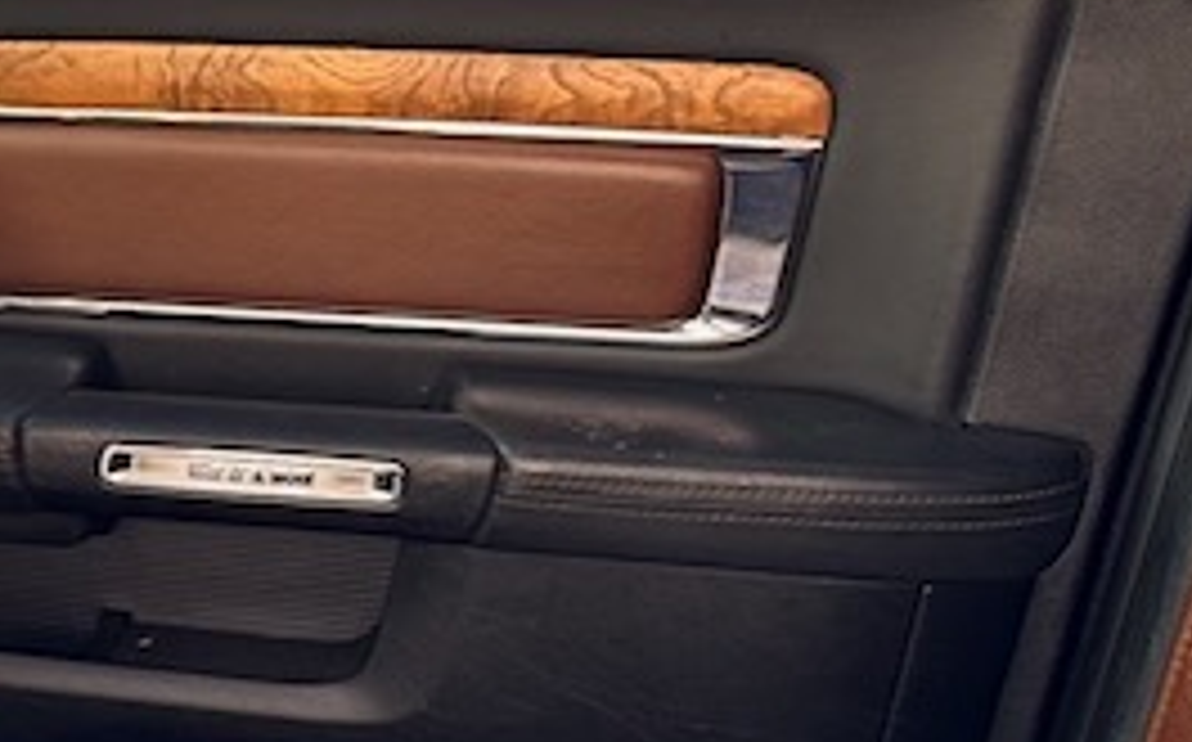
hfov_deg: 14.1
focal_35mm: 123
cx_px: -1228
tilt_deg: -21.5
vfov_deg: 10.4
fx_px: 3992
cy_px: 926
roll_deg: +1.1
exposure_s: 1/121
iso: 100
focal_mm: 6.86
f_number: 1.78
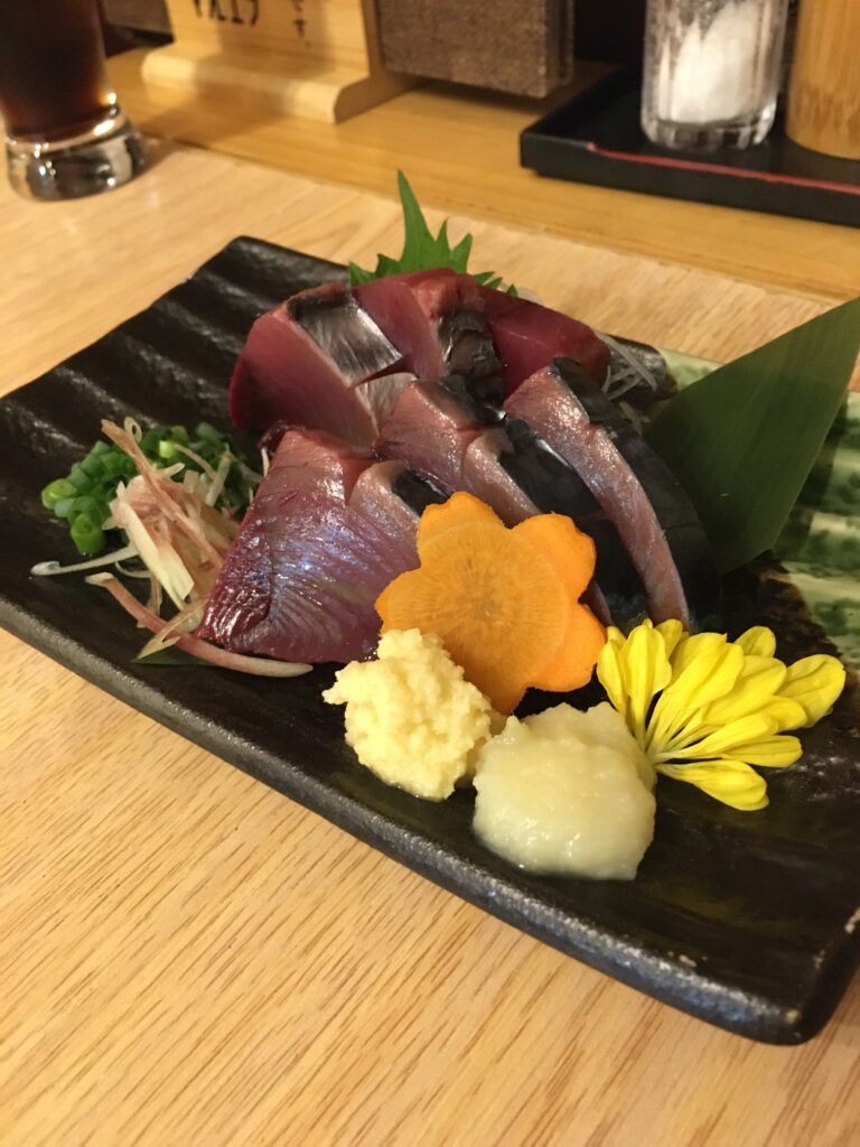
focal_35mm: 29
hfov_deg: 48.2
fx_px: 961
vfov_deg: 61.7
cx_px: 430
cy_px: 574
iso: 320
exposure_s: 1/15
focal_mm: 4.15
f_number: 2.2
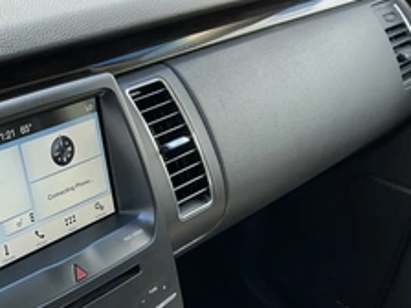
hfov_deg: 36.6
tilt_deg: -34.9
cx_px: 72
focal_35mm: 50
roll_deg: -2.7
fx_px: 594
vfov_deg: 28.7
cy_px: 226
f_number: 1.8
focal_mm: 3
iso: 40
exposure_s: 1/122
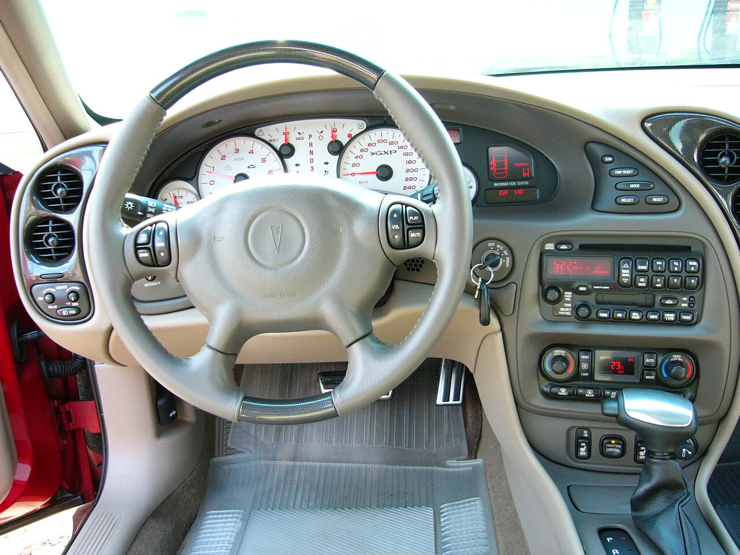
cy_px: 278
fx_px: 748
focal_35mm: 35
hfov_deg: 52.6
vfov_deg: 40.7
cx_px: 370
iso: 100
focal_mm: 5.8
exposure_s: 1/50
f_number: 2.8
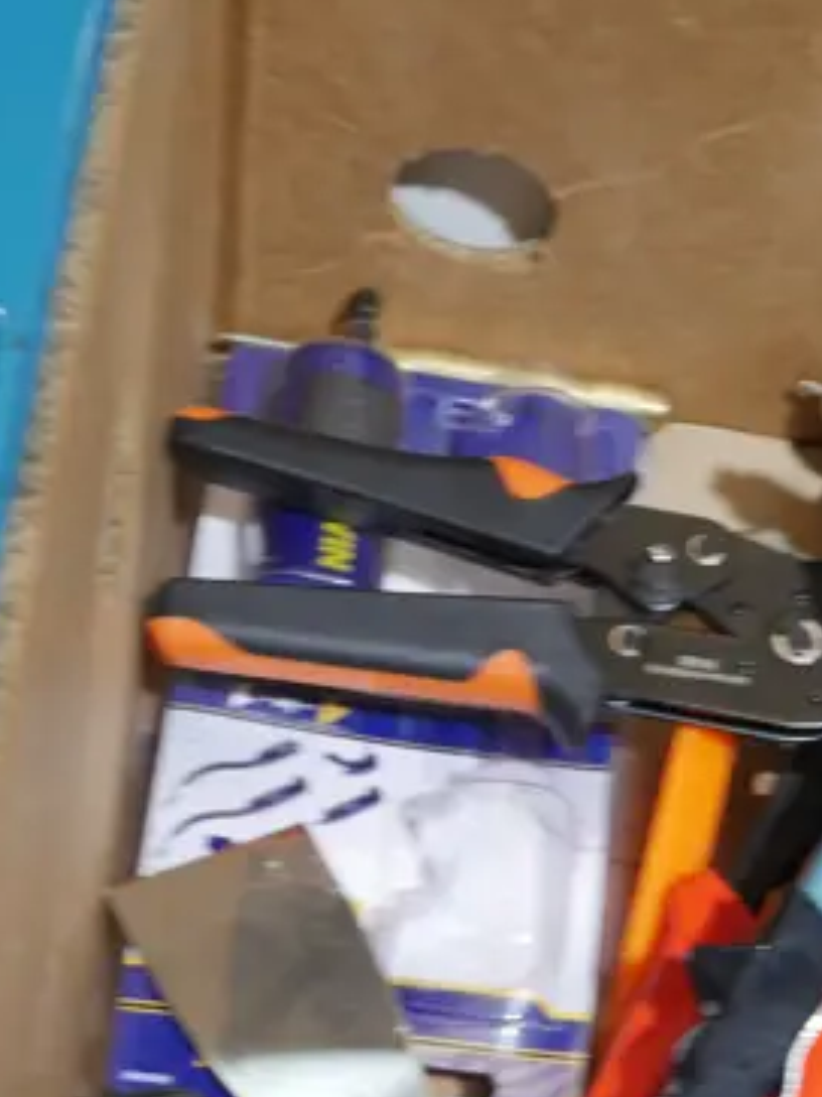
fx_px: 3041
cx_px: 1095
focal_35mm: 96
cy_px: 1012
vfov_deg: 20.0
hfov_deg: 14.7
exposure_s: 1/60
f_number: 4
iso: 400
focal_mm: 17
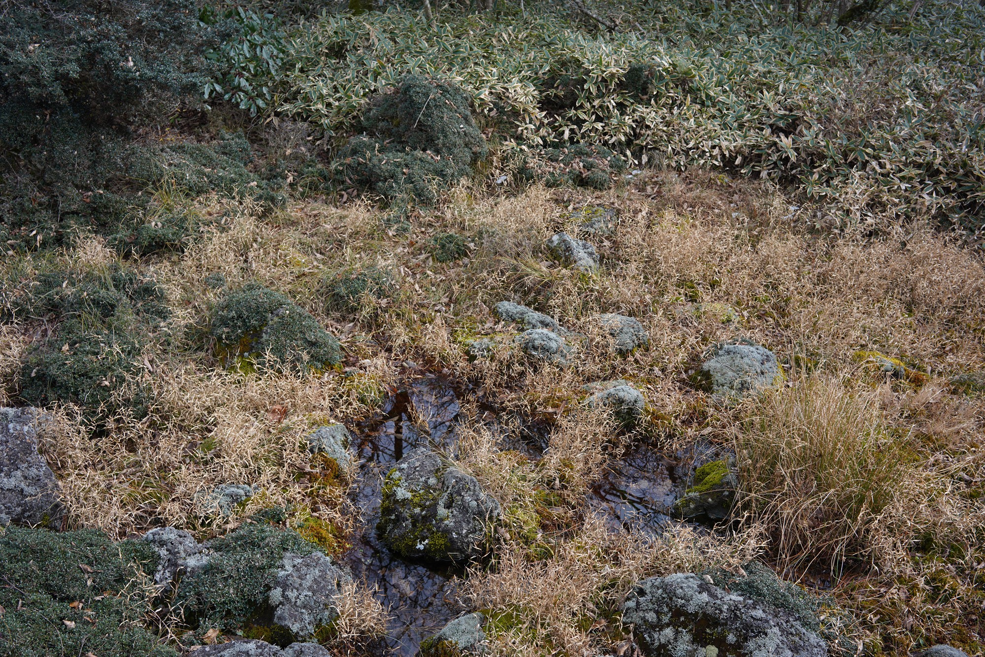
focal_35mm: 35
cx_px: 492
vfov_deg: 37.9
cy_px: 328
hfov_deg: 54.4
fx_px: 958
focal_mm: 35
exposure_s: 1/100
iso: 100
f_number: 5.6
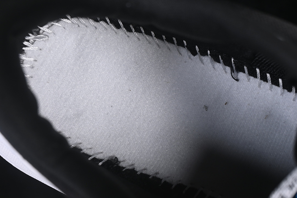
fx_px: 619
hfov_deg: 27.0
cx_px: 148
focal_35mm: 75
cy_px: 99
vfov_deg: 18.2
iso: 160
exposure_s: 1/60
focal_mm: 50
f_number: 6.3
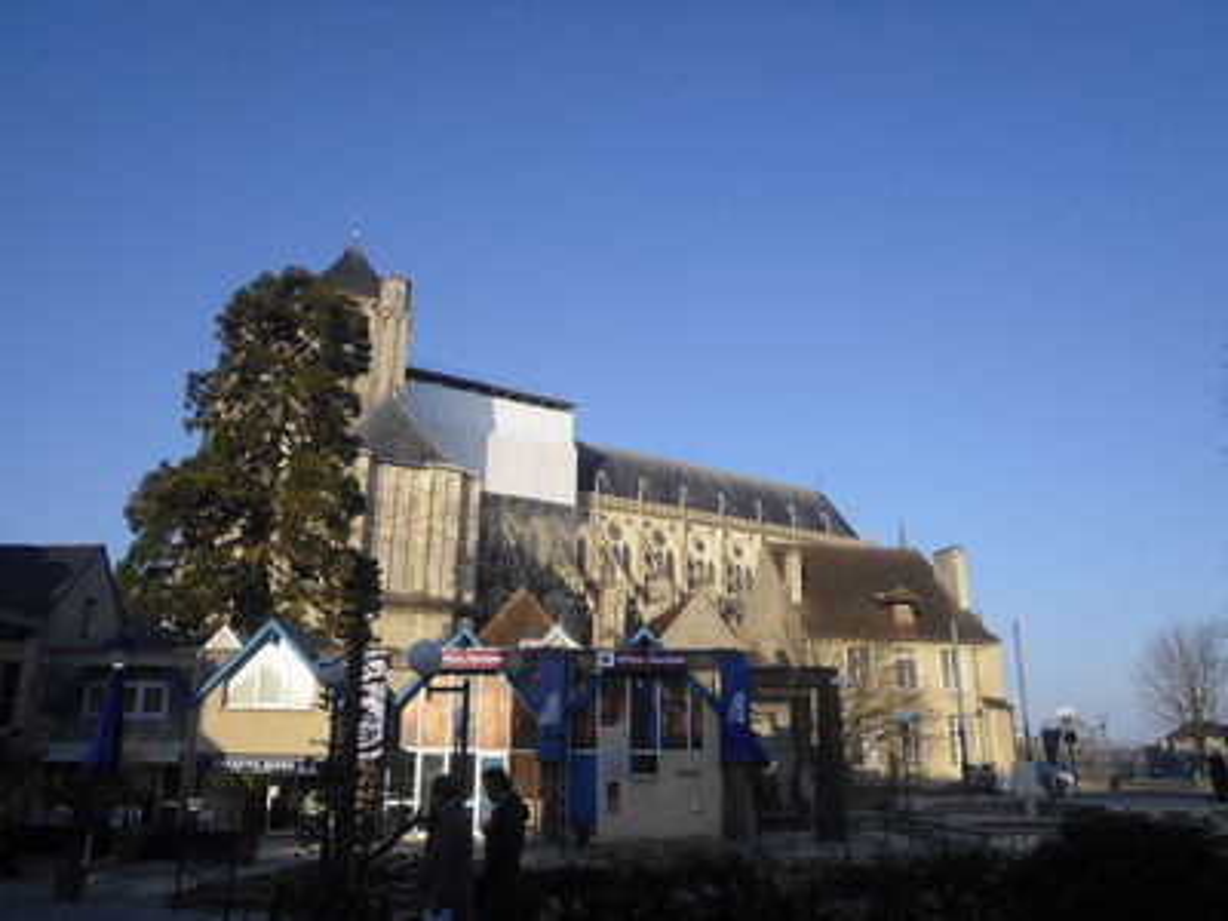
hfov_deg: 63.4
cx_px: 614
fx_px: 993
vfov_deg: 49.7
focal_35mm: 28
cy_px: 460
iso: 64
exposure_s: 1/160
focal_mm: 4.65
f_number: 7.8
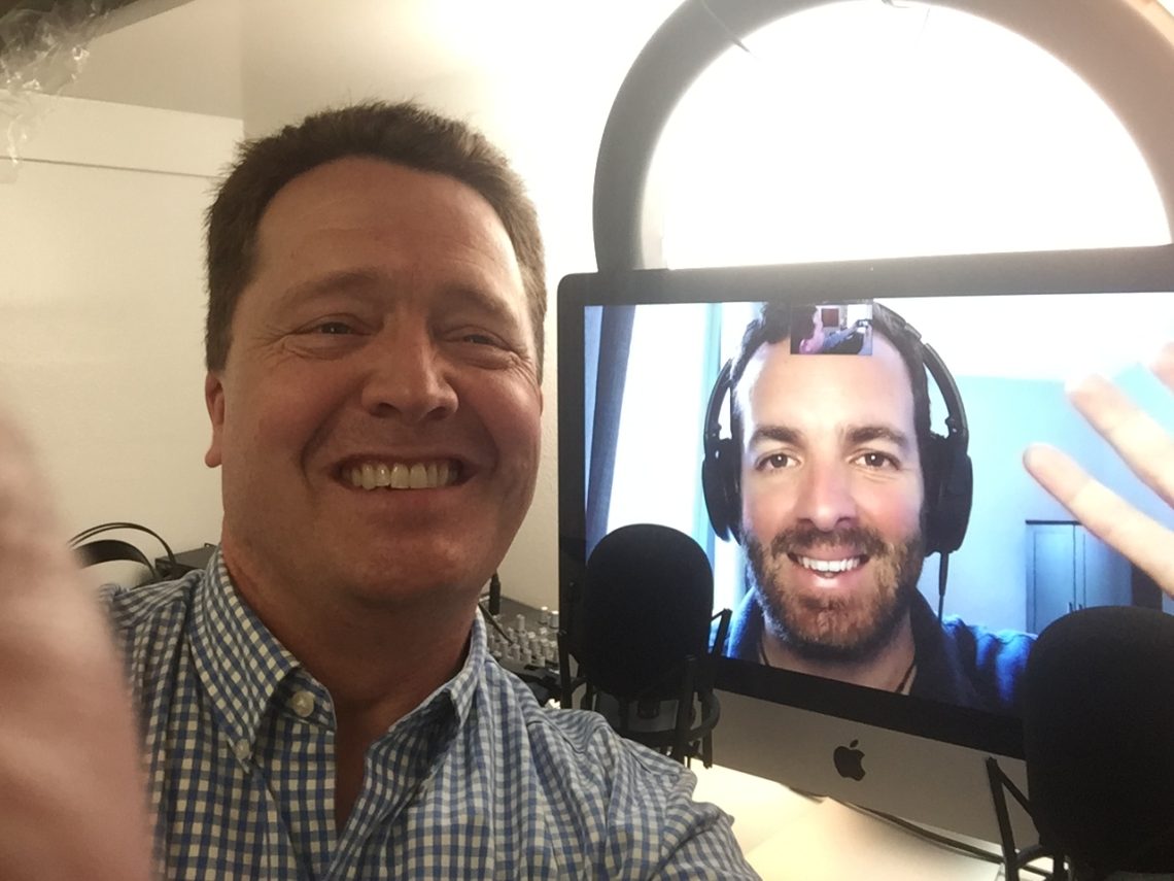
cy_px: 440
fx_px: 1051
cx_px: 587
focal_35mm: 31
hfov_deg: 58.4
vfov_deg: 45.4
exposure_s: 1/30
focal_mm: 2.65
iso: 50
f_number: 2.2
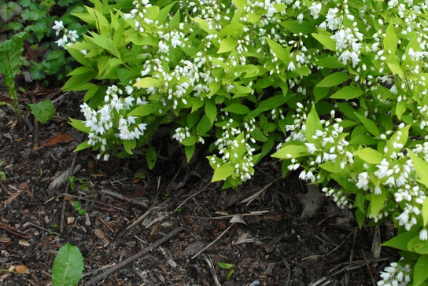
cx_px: 299
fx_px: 940
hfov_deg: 25.5
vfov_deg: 17.2
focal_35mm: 79
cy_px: 70
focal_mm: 28
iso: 400
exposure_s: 1/160
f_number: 6.3
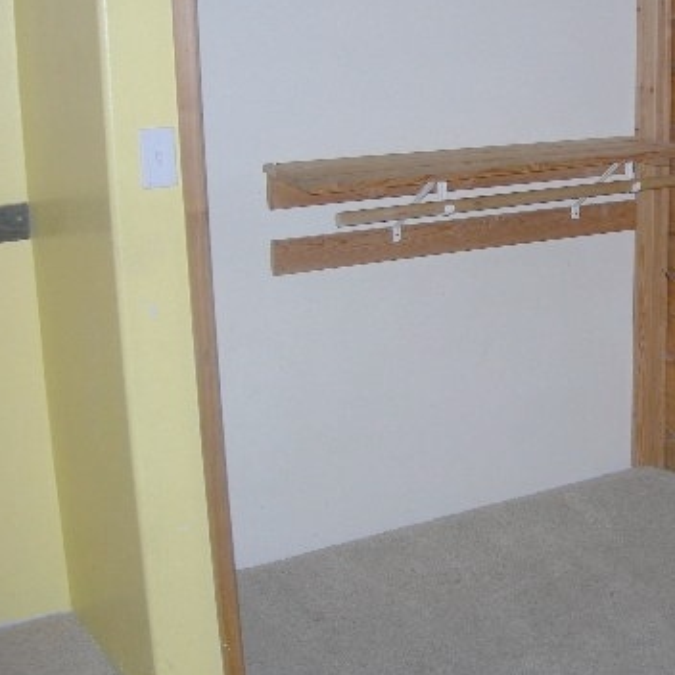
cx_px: 598
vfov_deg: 28.1
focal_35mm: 61
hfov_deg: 27.2
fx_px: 1346
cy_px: 297
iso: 50
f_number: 2.8
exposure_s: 1/60.1
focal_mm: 7.8
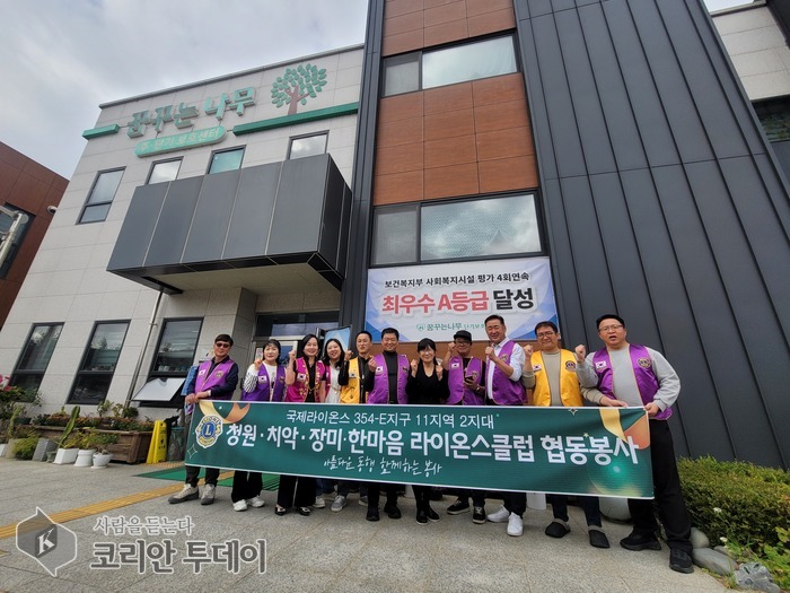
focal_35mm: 13
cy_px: 296
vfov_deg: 89.9
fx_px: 297
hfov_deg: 106.2
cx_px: 395
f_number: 2.2
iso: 64
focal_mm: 2.2
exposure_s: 1/1376
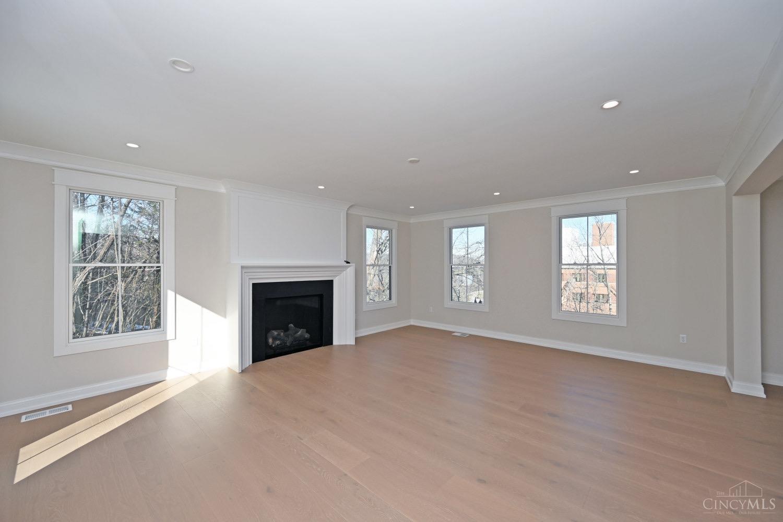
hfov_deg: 104.3
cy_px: 261
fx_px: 304
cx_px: 392
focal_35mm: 14
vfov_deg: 81.2
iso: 100
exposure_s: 1/125
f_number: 5.6
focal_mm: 14
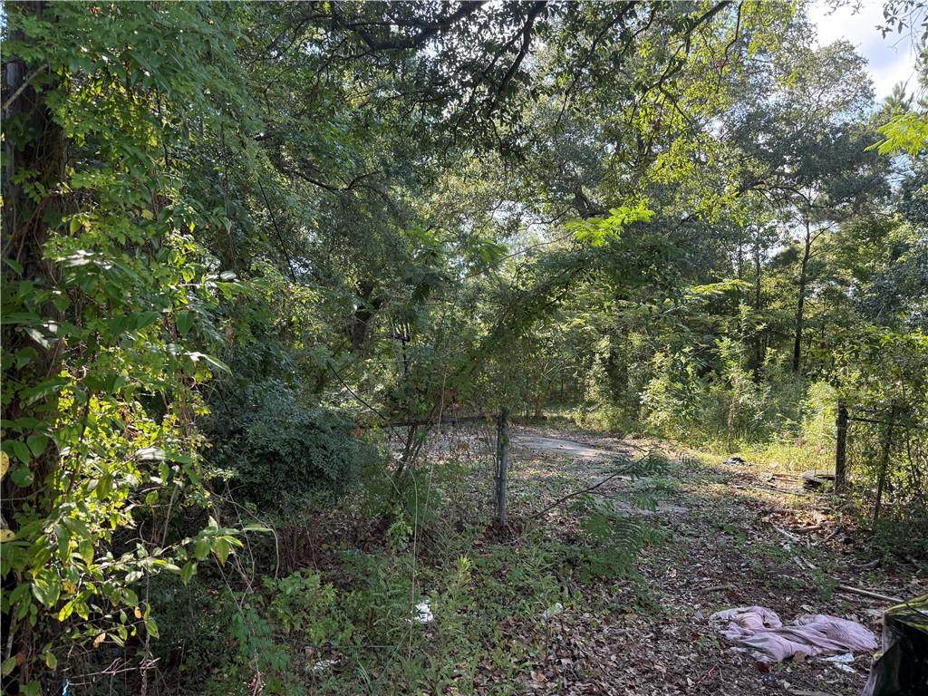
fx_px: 643
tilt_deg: +0.9
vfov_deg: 56.8
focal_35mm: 24
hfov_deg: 71.6
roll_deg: -0.8
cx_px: 464
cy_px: 348
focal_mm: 6.76
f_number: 1.78
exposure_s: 1/342
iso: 100
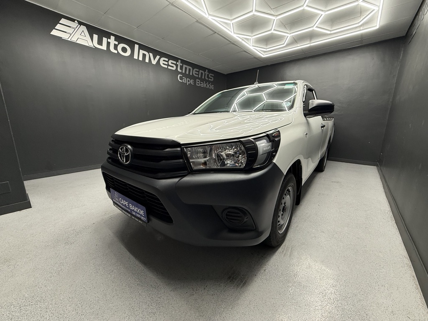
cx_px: 214
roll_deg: -0.6
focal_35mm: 14
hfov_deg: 102.1
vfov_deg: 85.7
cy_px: 160
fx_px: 173
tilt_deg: -12.2
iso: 160
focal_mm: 2.22
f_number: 2.2
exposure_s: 1/100
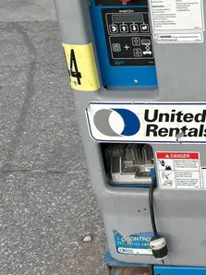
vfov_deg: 30.3
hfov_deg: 21.8
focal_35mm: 64
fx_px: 509
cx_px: 222
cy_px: 141
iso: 50
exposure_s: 1/399
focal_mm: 5.7
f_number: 1.5
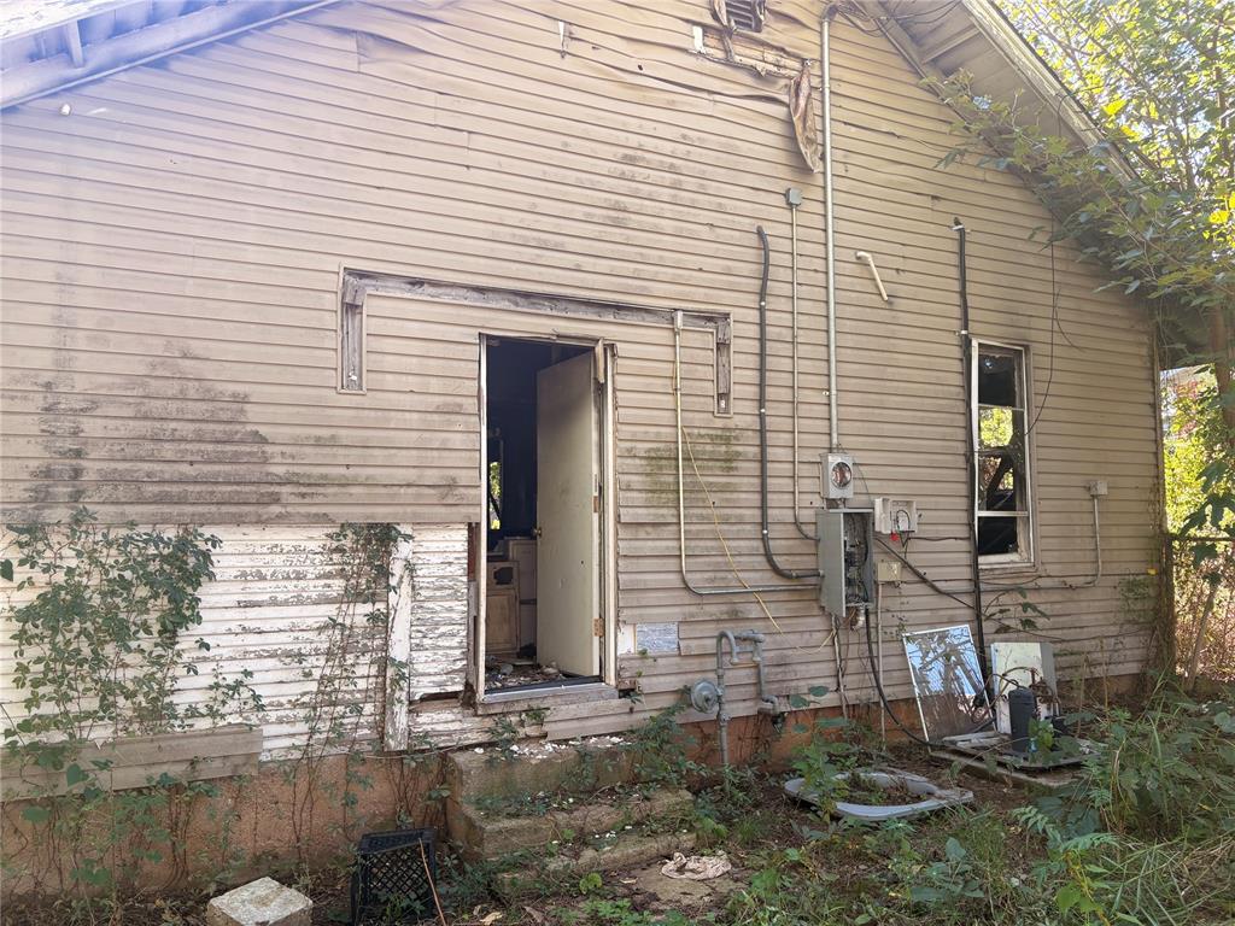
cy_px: 463
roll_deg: +0.3
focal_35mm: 26
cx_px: 618
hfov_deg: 67.3
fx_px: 928
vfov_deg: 53.1
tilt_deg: +4.8
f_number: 1.6
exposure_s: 1/129
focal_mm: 5.96
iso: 32
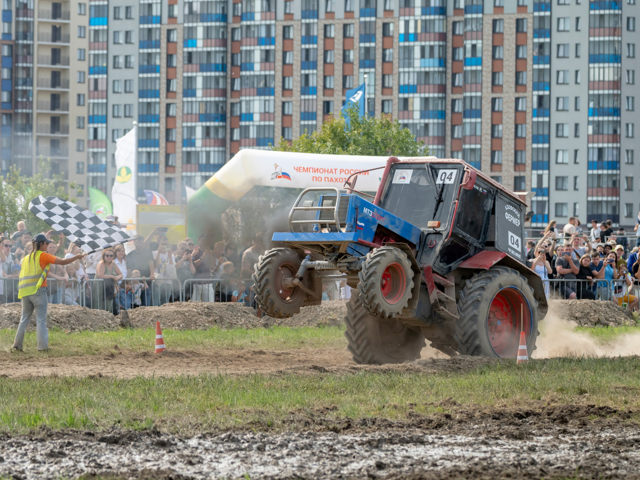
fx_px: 3605
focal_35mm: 195
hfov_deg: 10.1
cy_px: 240
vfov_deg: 7.6
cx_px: 311
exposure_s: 1/1250
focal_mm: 180
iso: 800
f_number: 5.6
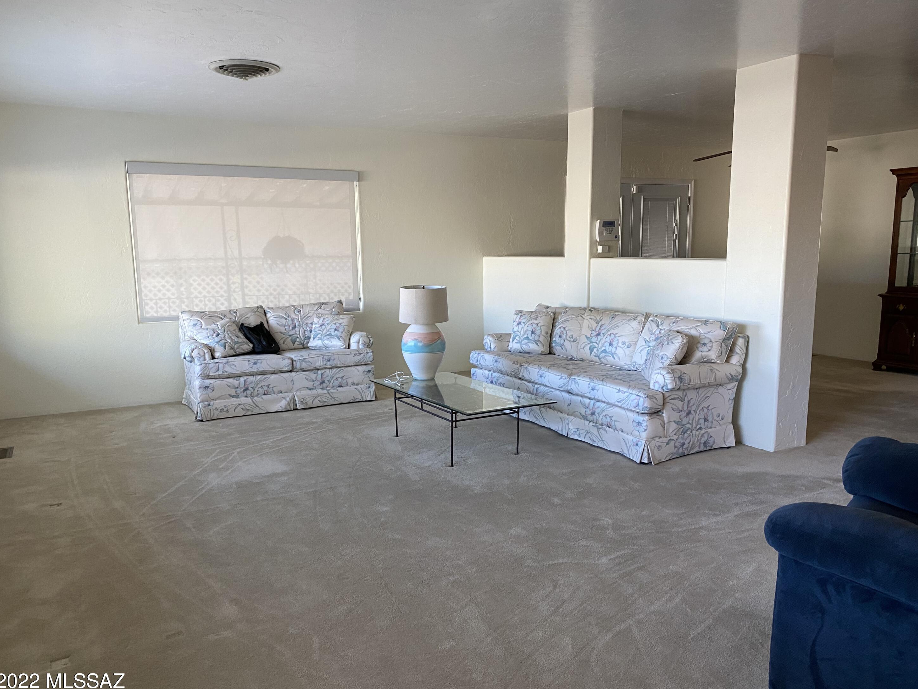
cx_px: 456
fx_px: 716
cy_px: 356
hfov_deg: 65.3
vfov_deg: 51.3
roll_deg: +1.4
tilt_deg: -10.2
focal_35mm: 27
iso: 125
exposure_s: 1/87
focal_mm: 4.25
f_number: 1.8
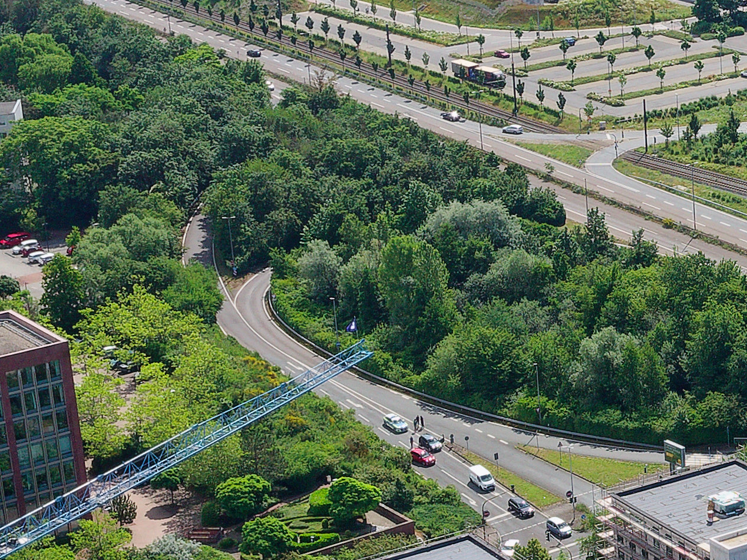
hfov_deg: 16.2
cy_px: 396
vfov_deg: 12.7
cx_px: 913
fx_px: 2503
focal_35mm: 116
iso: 100
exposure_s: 1/500
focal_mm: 10.26
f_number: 5.6
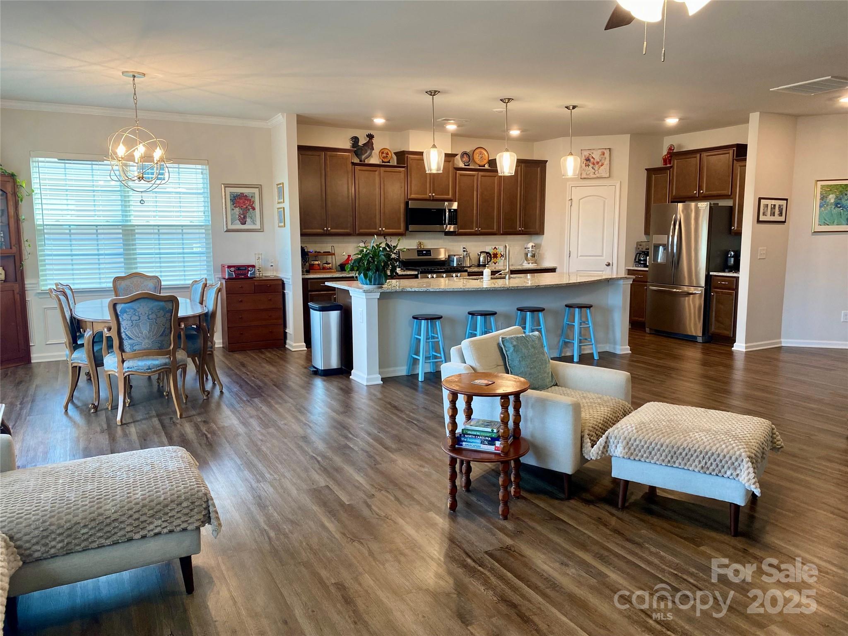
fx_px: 637
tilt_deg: -7.7
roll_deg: -0.6
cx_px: 424
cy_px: 318
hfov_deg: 67.3
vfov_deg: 53.1
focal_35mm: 26
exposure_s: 1/60
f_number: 1.8
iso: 100
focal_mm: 4.25
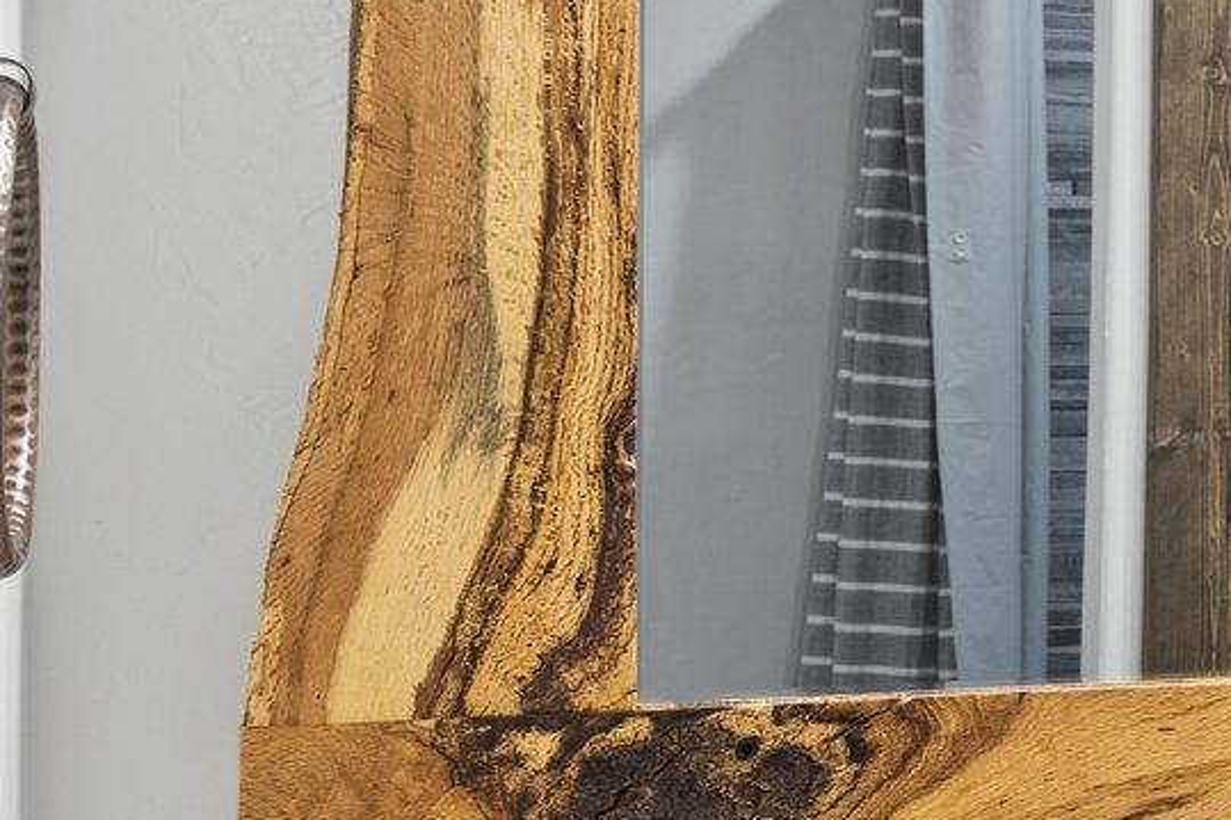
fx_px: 3247
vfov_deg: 14.4
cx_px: 2193
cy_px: 490
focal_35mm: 95
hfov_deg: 17.5
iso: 200
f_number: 8
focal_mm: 25
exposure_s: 1/10
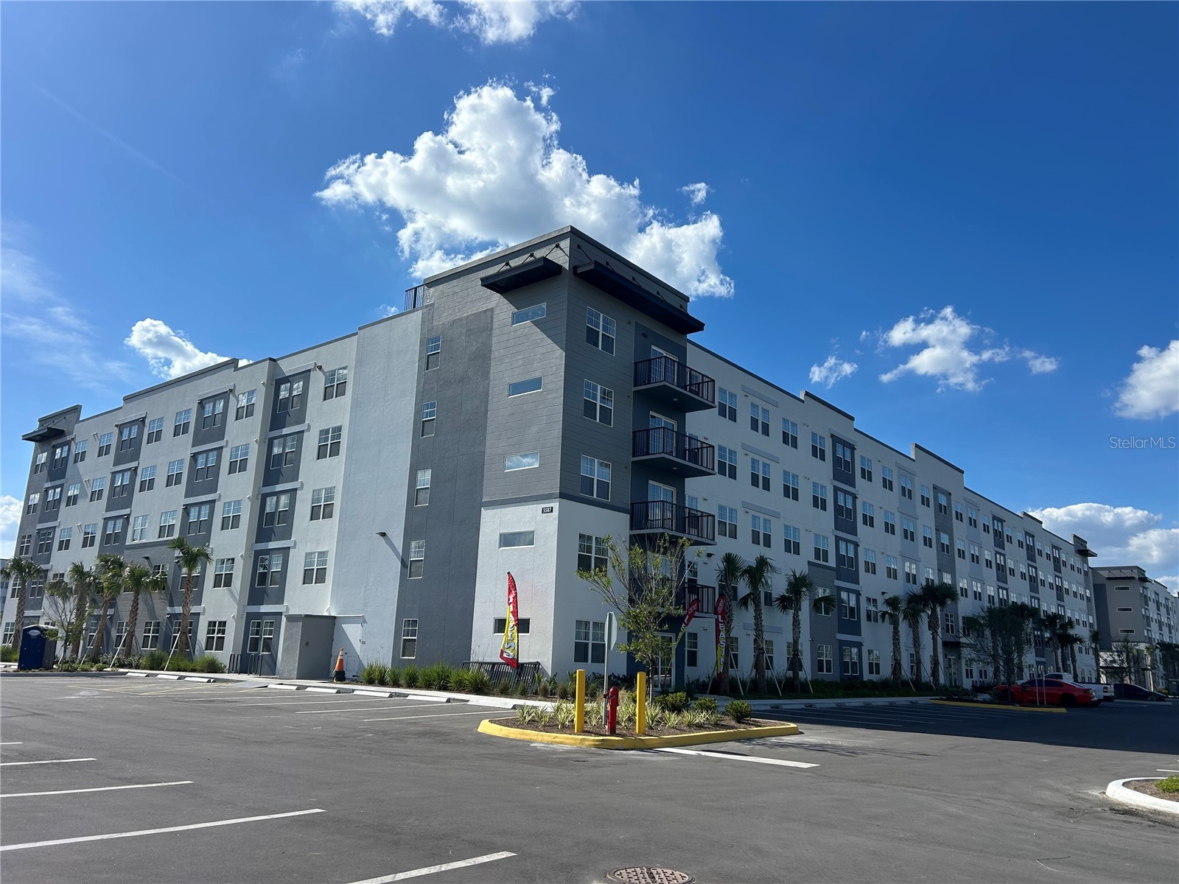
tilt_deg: +13.2
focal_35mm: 26
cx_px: 590
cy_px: 442
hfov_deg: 67.3
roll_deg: -2.7
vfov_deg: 53.1
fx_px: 886
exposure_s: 1/6211
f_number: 1.5
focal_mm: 5.7
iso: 50
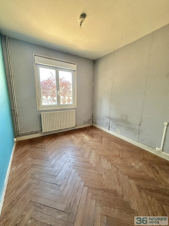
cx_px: 84
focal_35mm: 14
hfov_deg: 85.7
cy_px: 113
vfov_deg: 102.1
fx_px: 91
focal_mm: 2.22
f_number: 2.2
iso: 320
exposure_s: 1/99
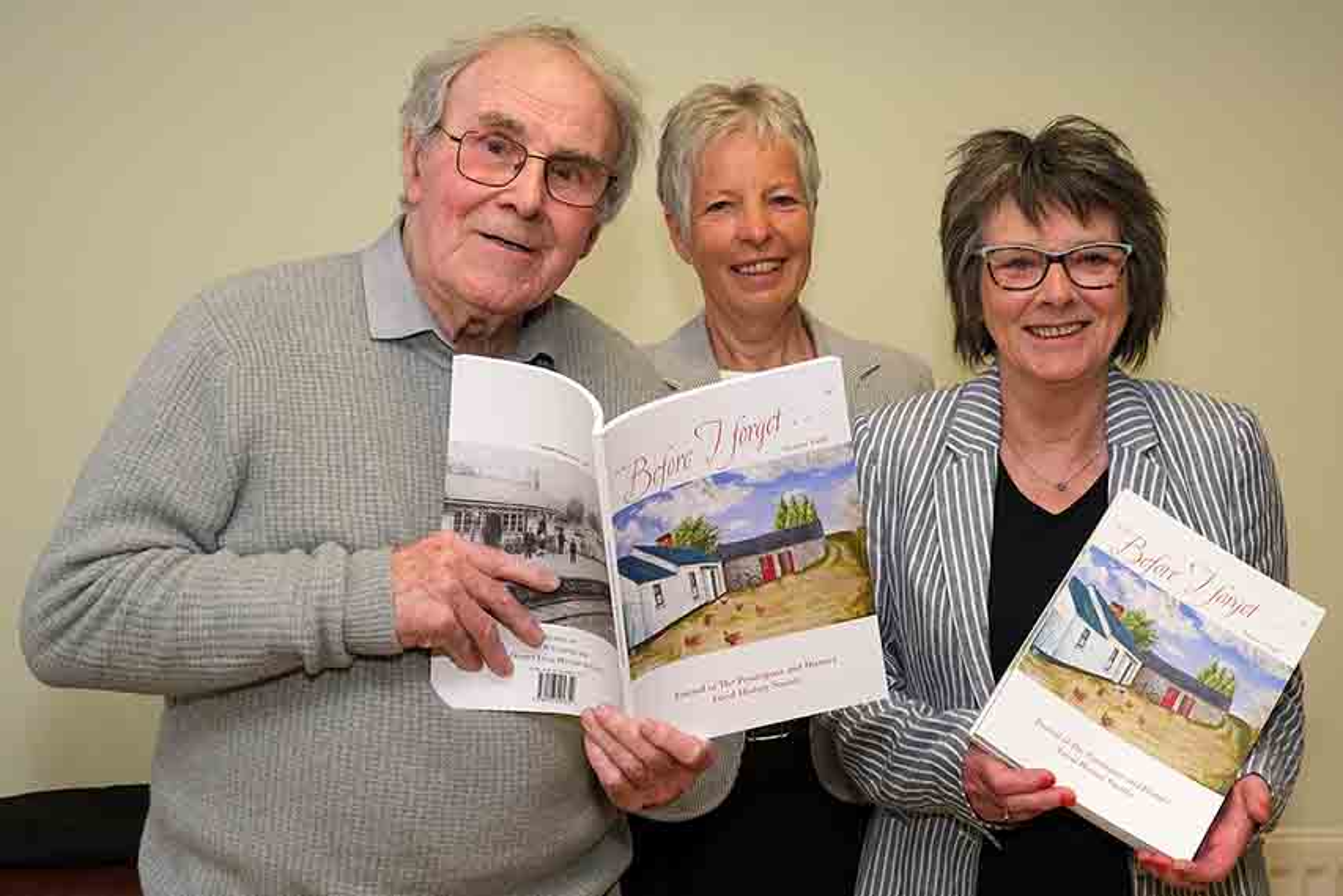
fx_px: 1679
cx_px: 672
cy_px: 448
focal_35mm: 45
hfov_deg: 43.6
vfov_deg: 29.9
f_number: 4.5
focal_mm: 30.2
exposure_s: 1/125
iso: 400
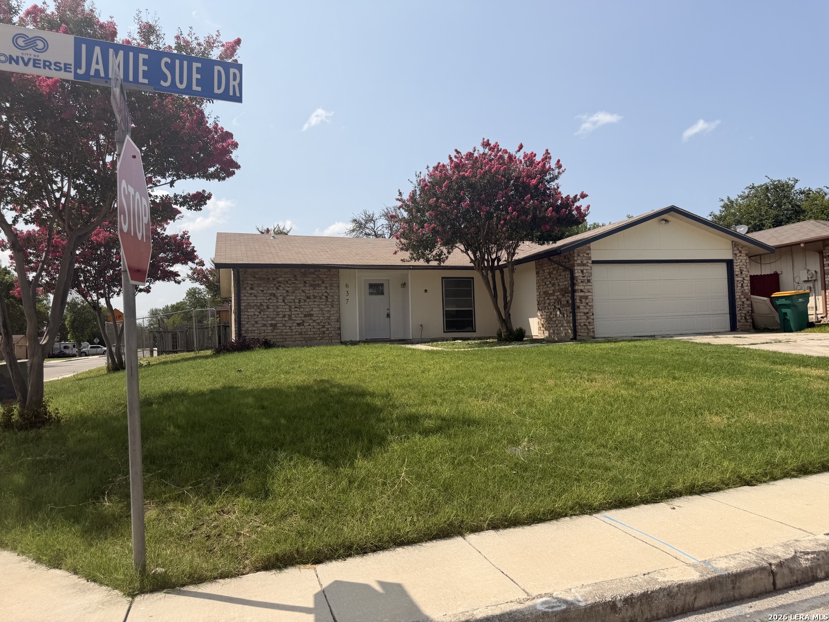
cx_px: 414
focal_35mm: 24
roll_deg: +2.0
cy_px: 311
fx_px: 575
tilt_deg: +4.7
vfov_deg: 56.8
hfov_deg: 71.6
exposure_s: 1/6173
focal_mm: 6.76
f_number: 1.78
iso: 80
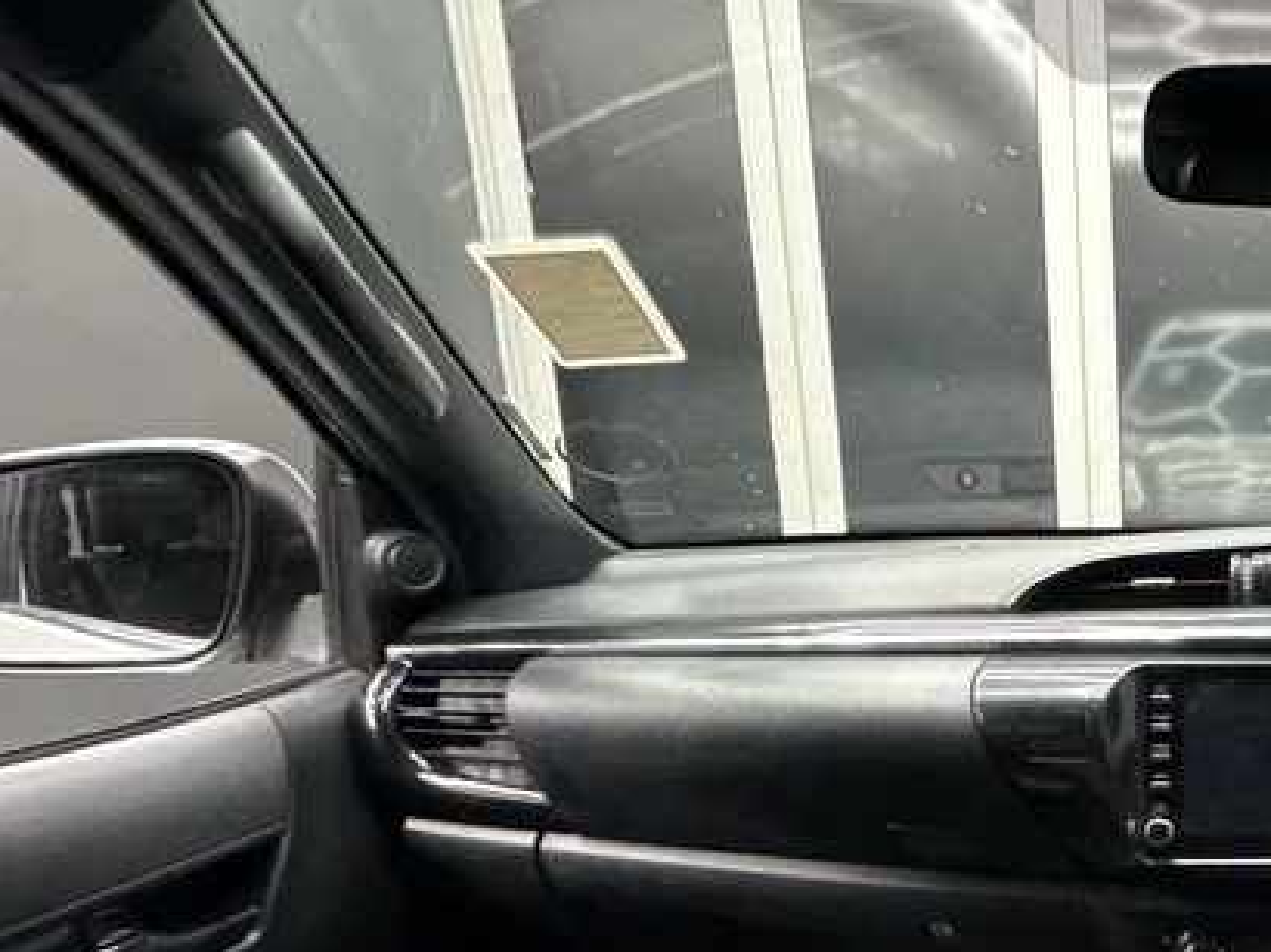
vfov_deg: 39.3
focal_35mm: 35
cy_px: 738
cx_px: 1283
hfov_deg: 44.4
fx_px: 1284
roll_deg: +0.2
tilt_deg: -14.9
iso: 1000
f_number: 2.2
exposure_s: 1/60
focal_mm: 2.22
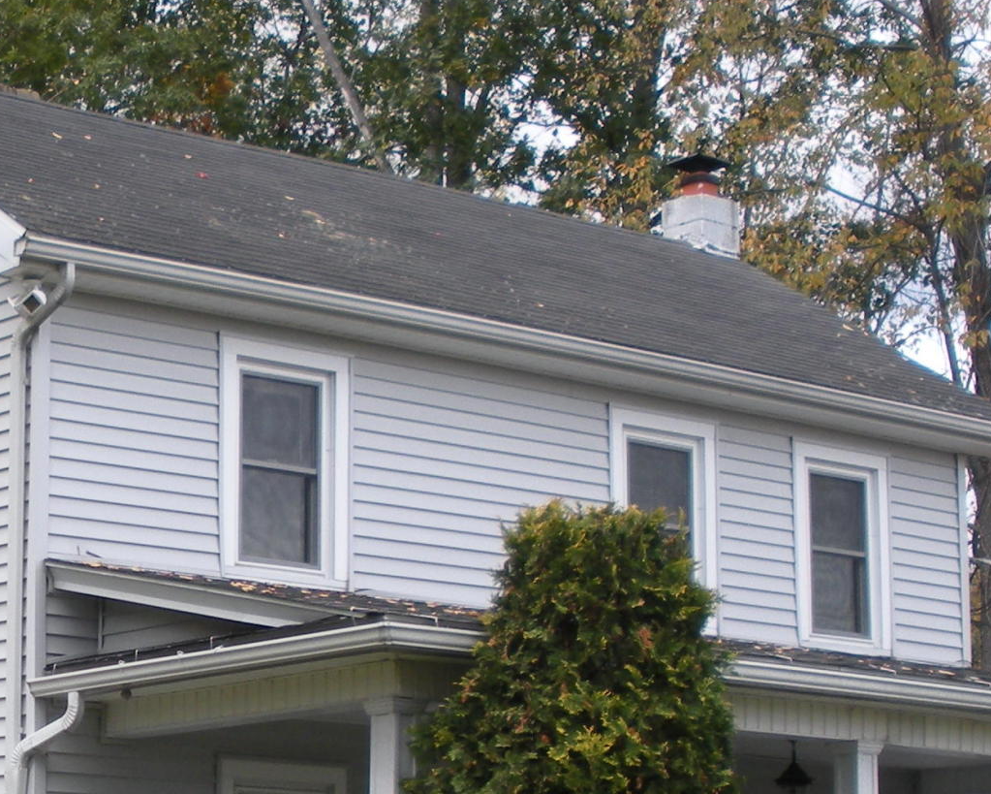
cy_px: 620
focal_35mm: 103
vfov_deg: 14.9
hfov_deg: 18.3
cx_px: 93
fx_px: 3022
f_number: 3.5
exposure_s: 1/145
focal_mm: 6.3
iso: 64
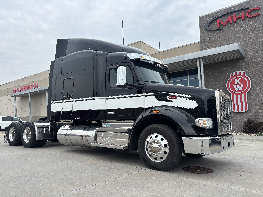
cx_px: 132
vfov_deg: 53.1
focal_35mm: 26
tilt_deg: +6.2
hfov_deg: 67.3
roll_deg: -0.6
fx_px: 198
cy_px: 98
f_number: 1.6
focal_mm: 5.96
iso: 50
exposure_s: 1/2024
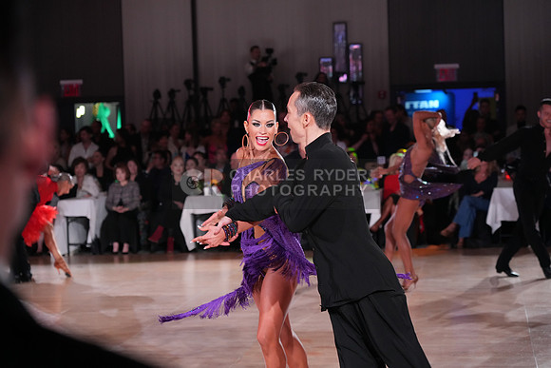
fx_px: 1194
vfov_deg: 17.5
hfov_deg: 26.0
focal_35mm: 78
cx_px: 276
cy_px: 184
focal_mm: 78
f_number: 4
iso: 4000
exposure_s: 1/500
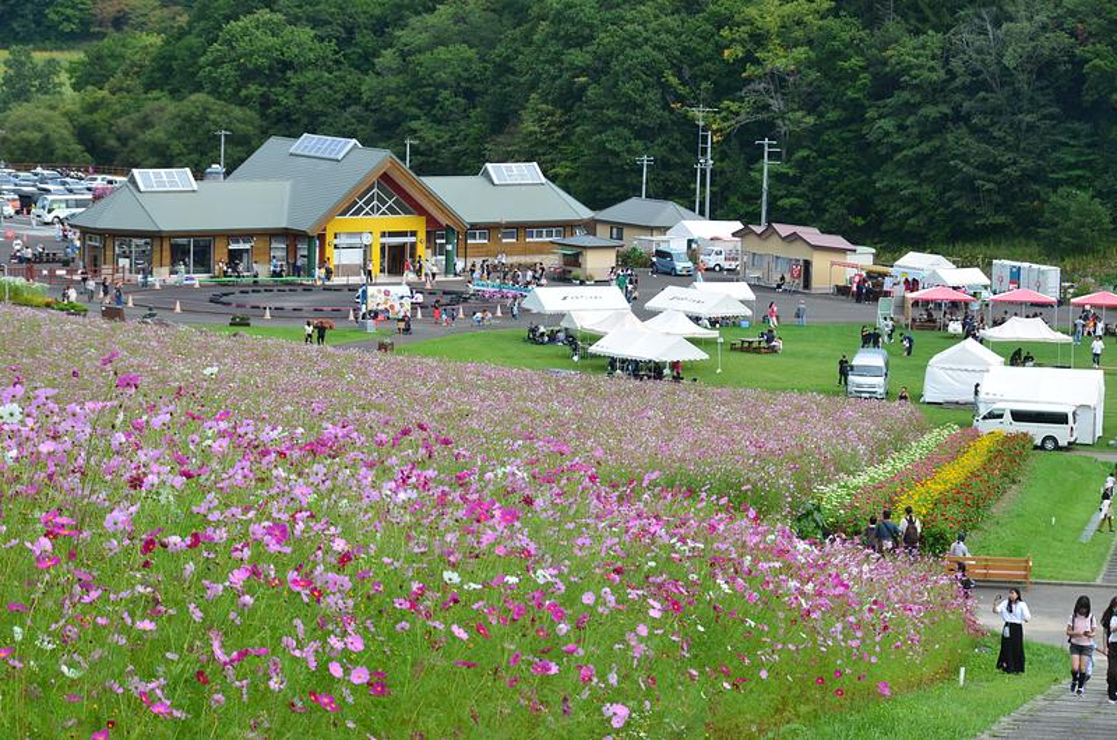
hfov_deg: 17.1
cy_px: 370
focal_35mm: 120
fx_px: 3716
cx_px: 558
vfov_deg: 11.4
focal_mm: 80
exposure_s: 1/125
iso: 180
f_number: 11
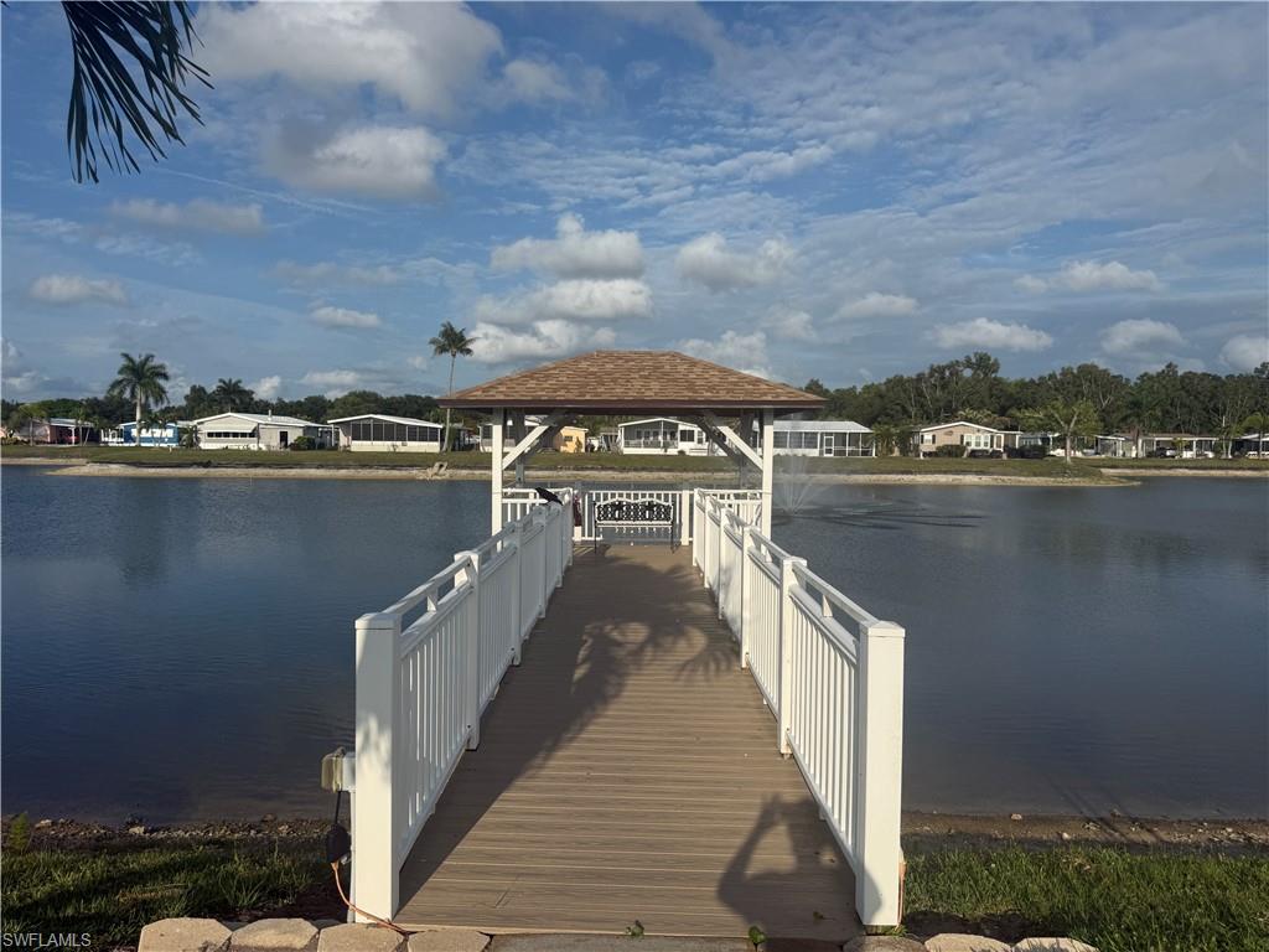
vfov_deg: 56.8
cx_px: 634
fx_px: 880
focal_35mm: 24
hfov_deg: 71.6
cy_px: 476
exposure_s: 1/8130
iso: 80
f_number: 1.78
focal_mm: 6.76
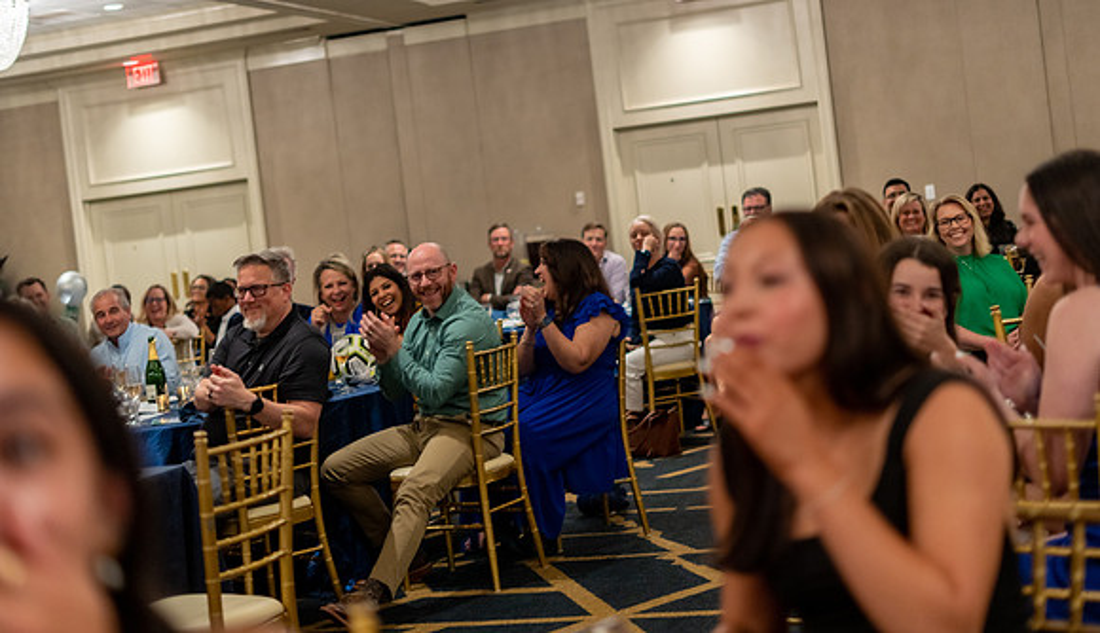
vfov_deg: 20.6
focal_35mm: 59
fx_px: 1743
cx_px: 535
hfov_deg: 35.0
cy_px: 249
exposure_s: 1/250
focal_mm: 50
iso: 1000
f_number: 1.8
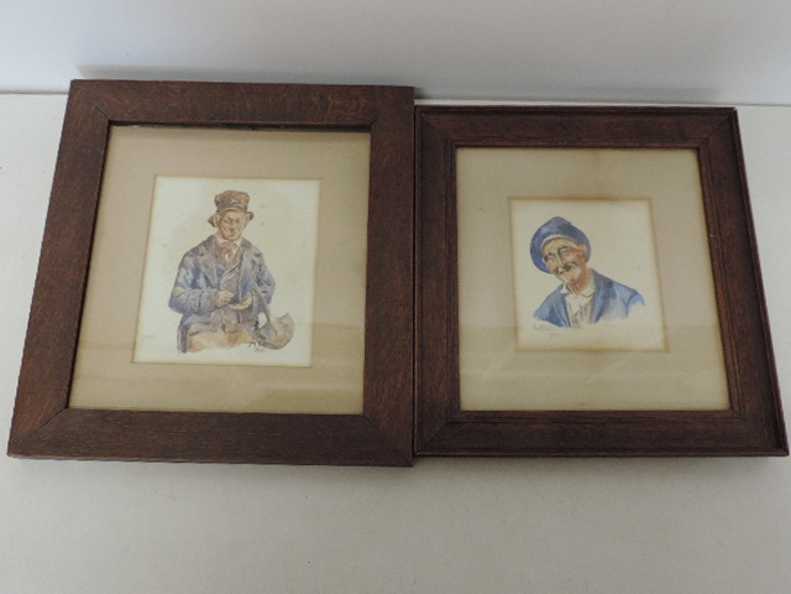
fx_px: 754
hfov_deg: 55.4
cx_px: 396
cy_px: 297
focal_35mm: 33
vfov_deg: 42.9
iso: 400
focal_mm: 5.8
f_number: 3.2
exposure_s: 1/25
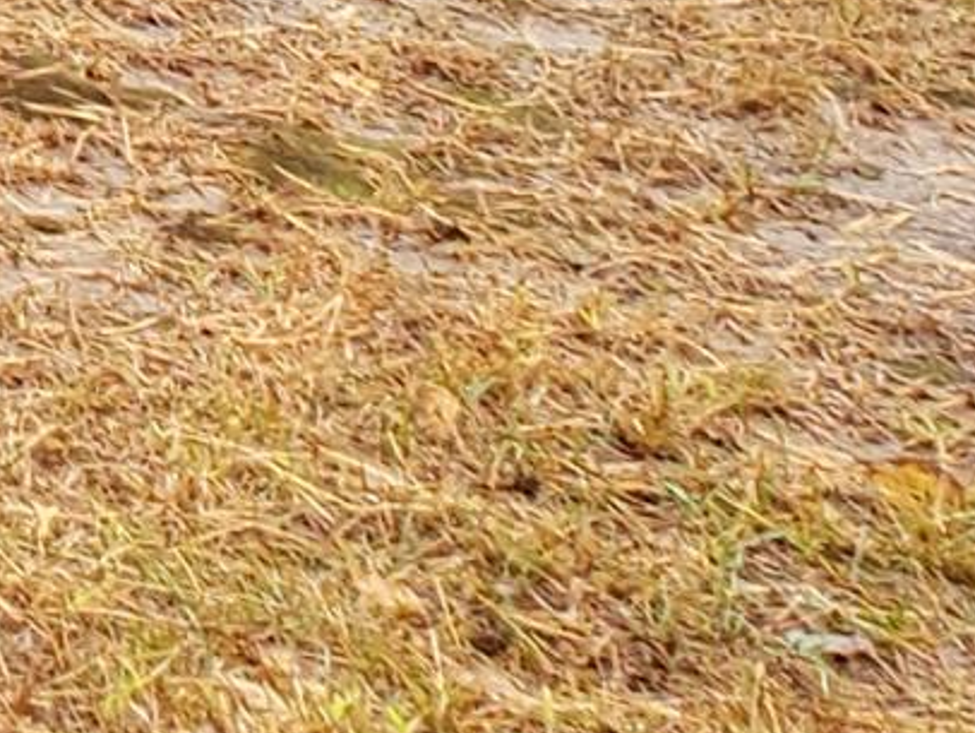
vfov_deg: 6.8
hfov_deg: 8.2
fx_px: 5411
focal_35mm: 192
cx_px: -2224
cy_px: -1677
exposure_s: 1/120
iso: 50
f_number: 2.4
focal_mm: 4.3
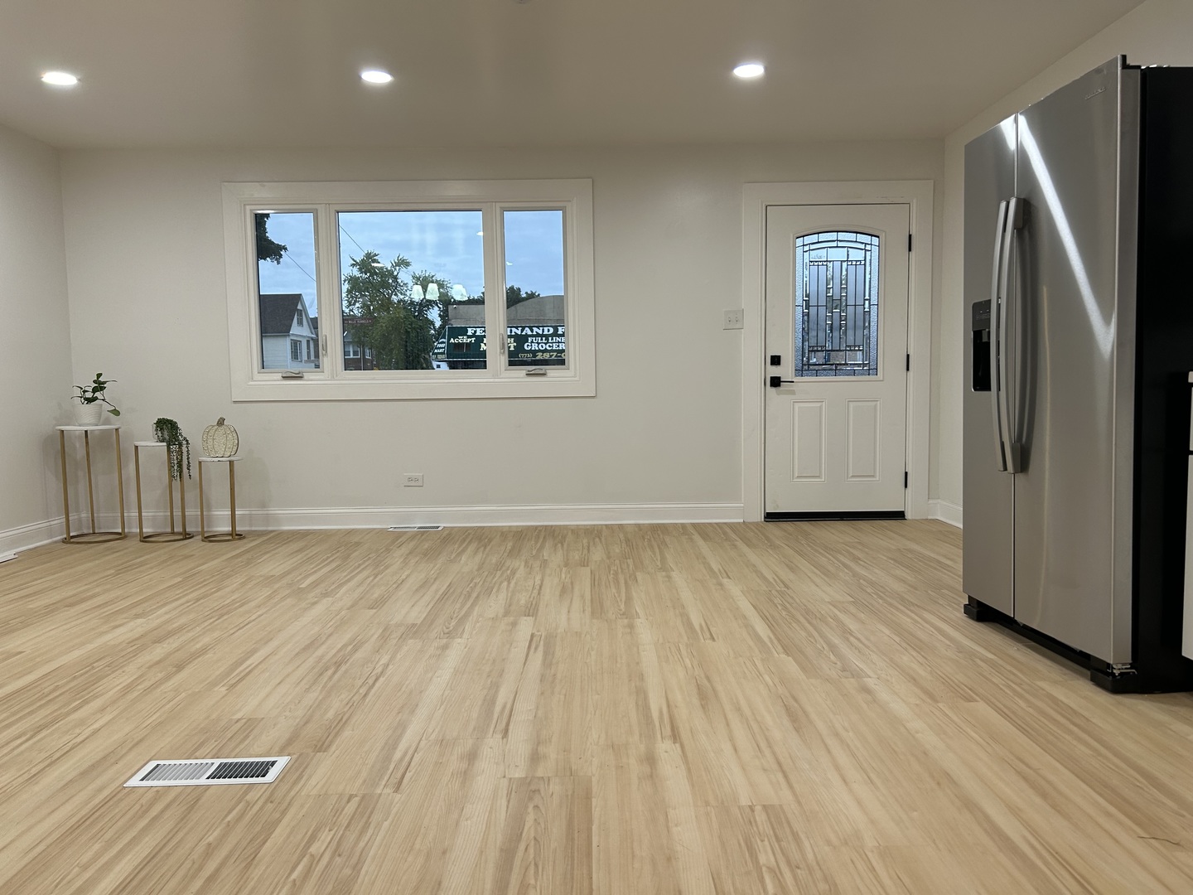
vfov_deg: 53.1
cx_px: 596
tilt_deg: -4.0
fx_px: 896
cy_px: 448
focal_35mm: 26
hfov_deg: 67.3
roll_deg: +0.9
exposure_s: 1/120
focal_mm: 5.7
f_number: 1.5
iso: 80
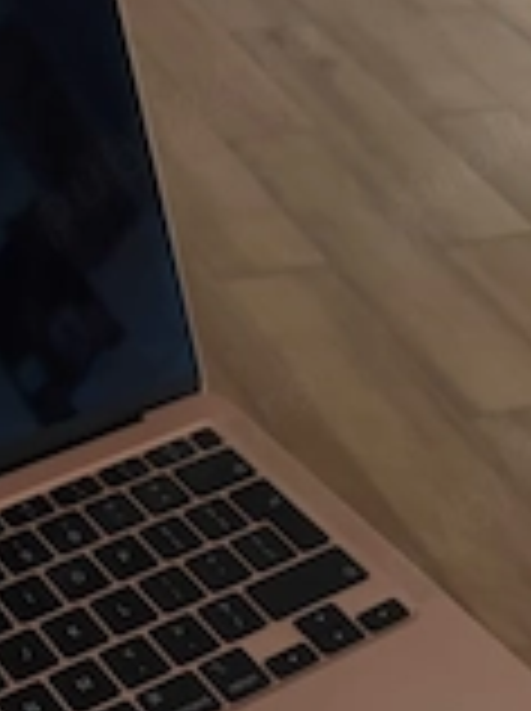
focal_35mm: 66
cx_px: -86
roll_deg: -2.2
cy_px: 531
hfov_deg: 20.9
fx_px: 1354
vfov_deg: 29.0
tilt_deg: -43.6
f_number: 1.6
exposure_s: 1/60
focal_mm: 5.96
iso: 250
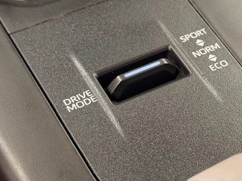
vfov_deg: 16.2
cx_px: 169
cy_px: 88
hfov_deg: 21.4
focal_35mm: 91
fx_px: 636
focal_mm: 6.76
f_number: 1.78
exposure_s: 1/40
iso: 400
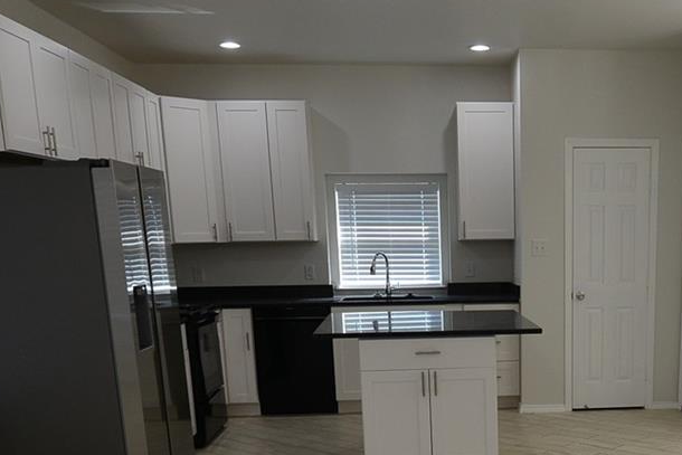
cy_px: 468
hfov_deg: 40.6
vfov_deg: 26.9
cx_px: 519
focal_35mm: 47
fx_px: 891
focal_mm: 14
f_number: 5
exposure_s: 1/125
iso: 400
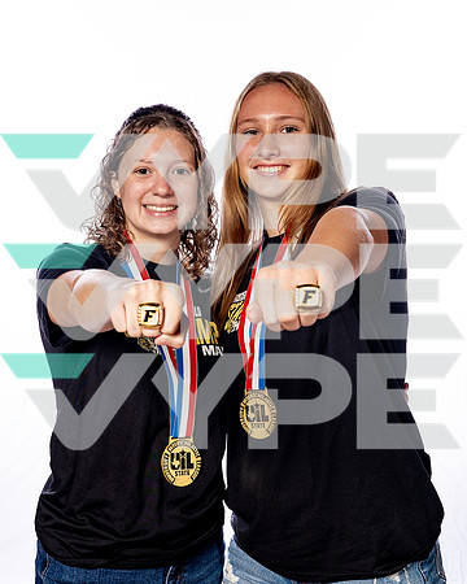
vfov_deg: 35.1
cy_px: 292
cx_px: 194
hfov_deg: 28.3
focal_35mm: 53
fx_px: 924
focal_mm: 38
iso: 250
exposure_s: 1/250
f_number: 7.1
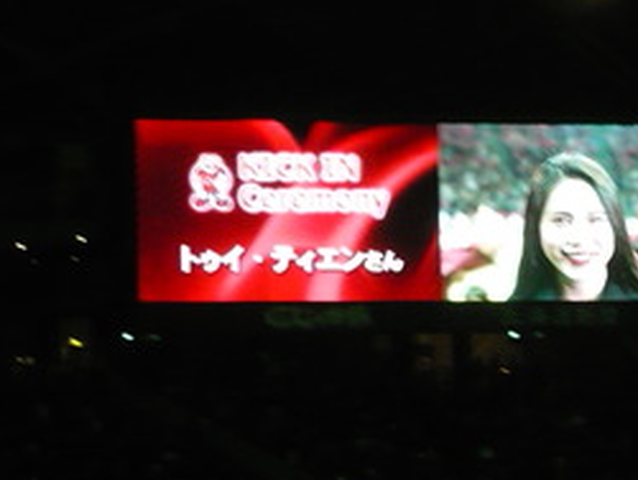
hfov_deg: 9.0
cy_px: 165
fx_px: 4059
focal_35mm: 220
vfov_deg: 6.8
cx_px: 380
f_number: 4.4
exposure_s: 1/60
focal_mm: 13.6
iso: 400
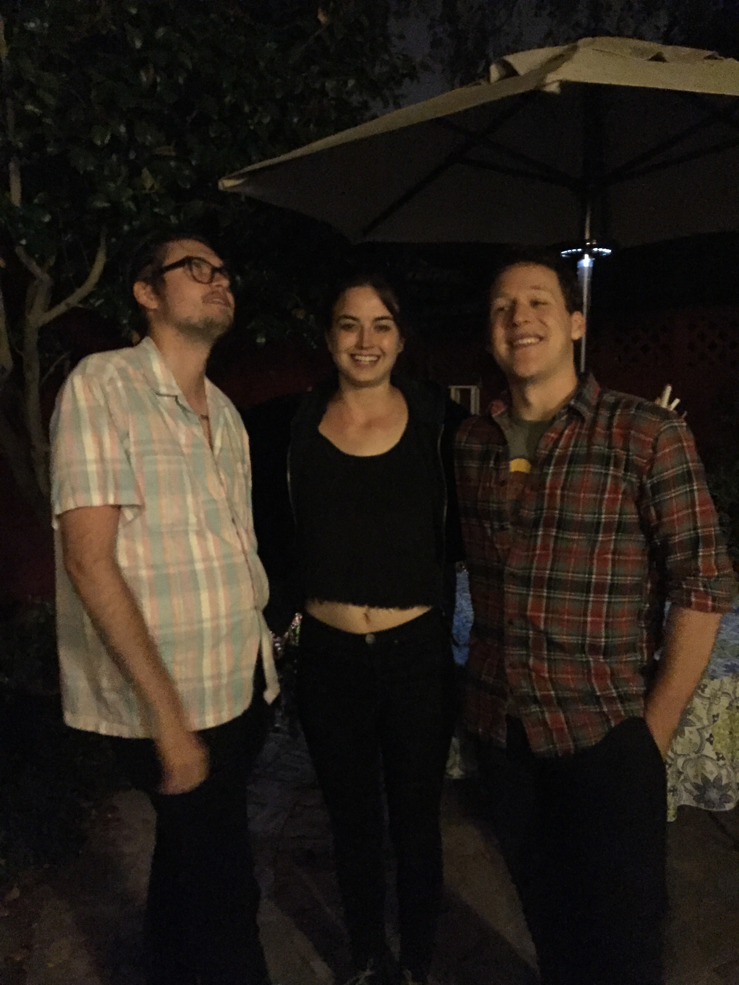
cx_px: 370
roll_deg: -0.1
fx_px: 825
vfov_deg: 61.7
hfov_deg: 48.2
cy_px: 492
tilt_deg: -9.1
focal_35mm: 29
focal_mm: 4.15
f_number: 2.2
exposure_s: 1/15
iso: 2000
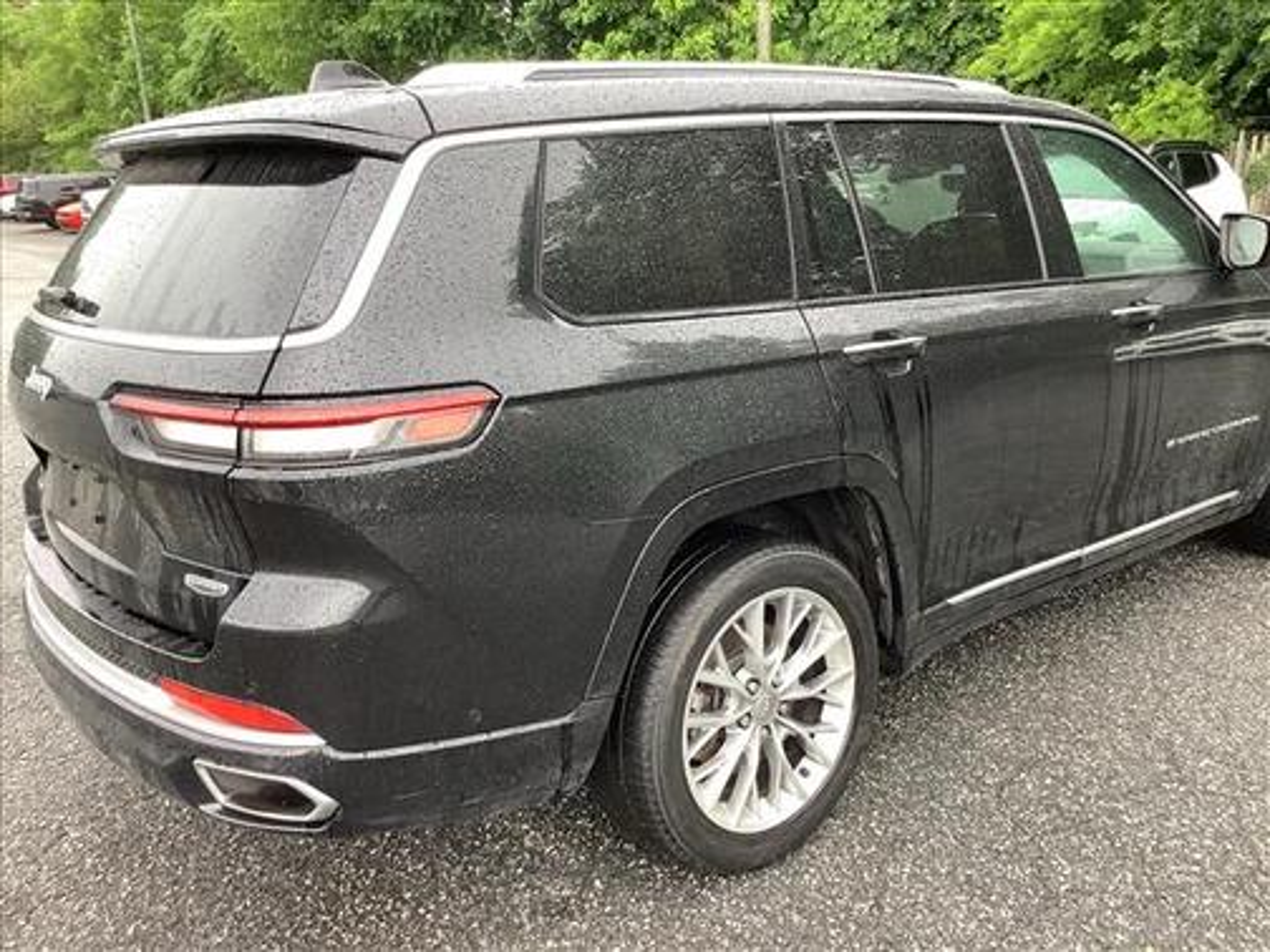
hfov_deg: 58.4
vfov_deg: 45.4
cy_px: 476
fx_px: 1137
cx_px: 635
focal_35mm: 31
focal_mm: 3.3
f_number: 2.4
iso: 80
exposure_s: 1/120
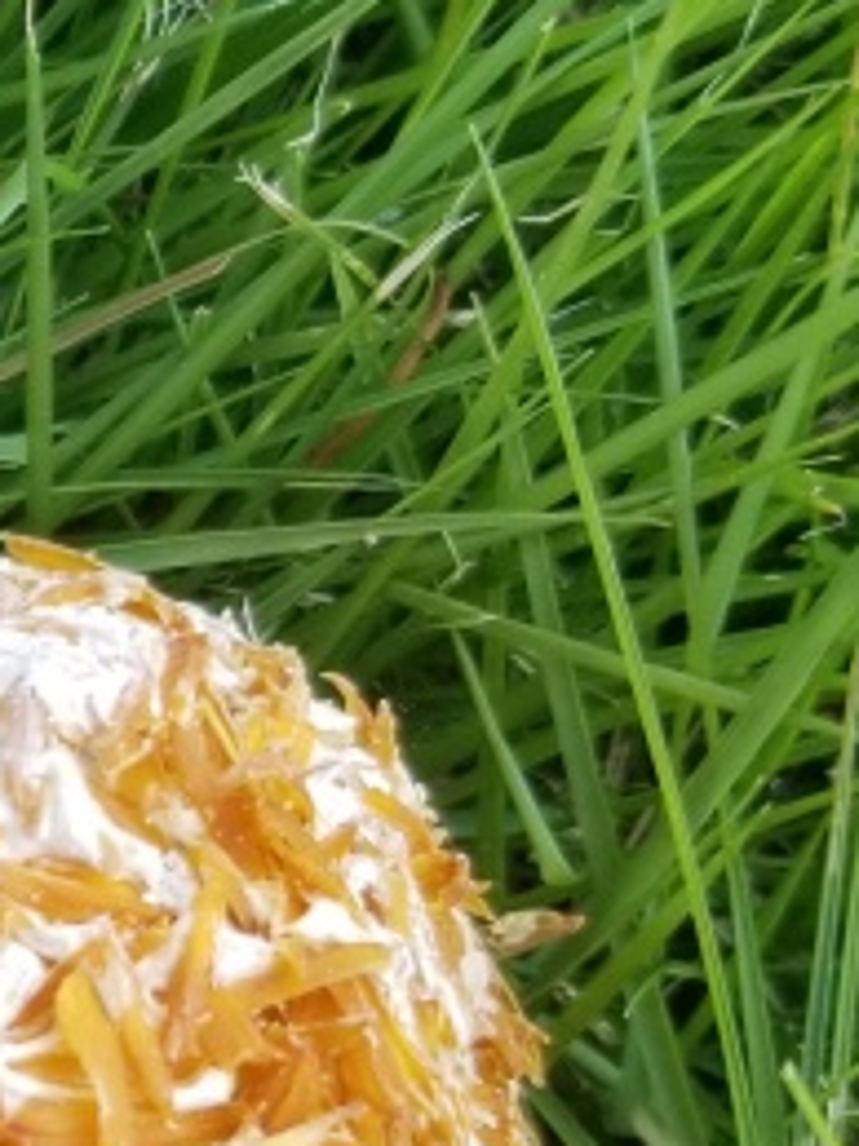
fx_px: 3543
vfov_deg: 18.3
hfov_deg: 12.3
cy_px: 883
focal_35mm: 107
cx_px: -841
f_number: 1.7
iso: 50
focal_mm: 4.25
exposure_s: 1/250
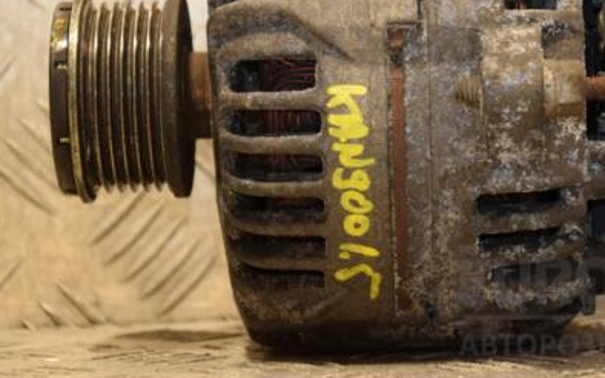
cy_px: 77
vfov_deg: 6.6
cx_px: 430
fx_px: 3260
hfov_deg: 10.6
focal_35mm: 198
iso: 800
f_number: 5.6
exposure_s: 1/80
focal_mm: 85
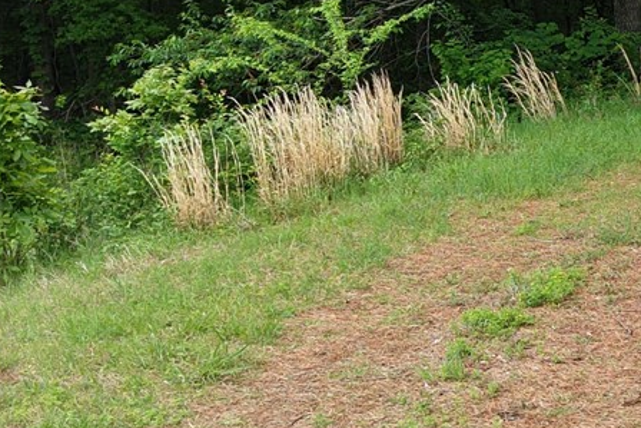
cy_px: 169
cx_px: 1198
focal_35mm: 107
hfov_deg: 15.9
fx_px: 1906
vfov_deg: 12.8
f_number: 1.8
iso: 100
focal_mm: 8.67
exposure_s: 1/320
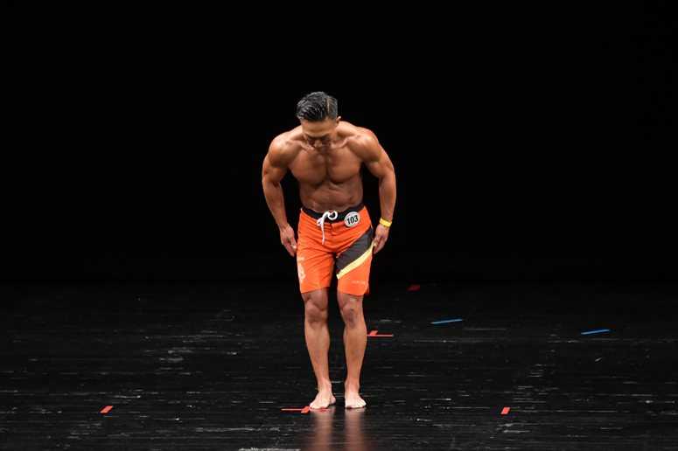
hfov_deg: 7.2
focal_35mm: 285
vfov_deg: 4.8
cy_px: 226
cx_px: 339
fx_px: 5365
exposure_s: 1/400
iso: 3200
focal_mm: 190
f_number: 5.6
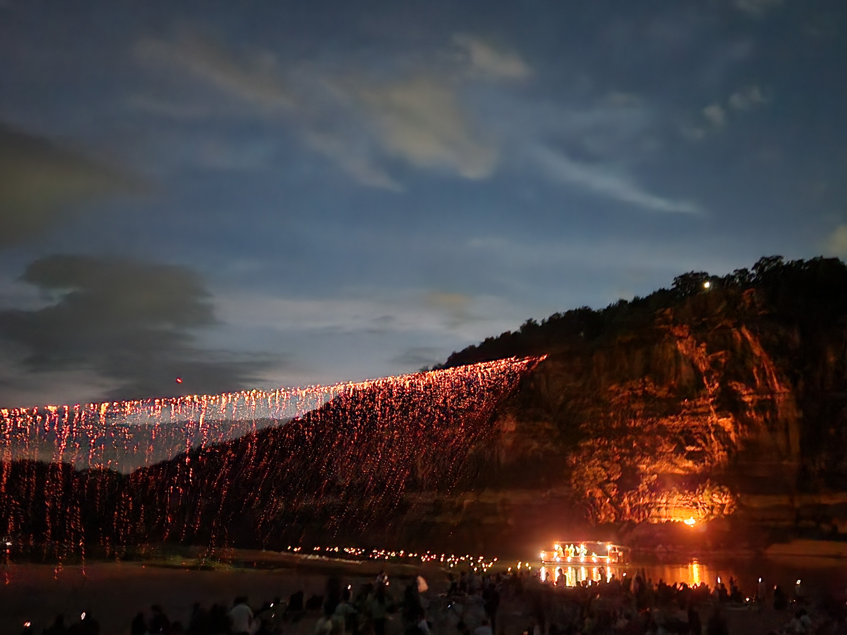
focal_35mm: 31
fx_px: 759
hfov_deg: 58.3
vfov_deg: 45.3
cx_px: 445
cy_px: 360
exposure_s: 1/5
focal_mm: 5.4
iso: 2000
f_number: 1.8
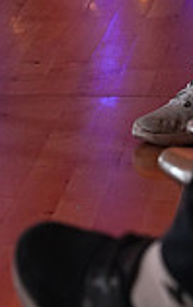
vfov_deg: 5.3
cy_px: -111
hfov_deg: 3.3
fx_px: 3293
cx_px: -171
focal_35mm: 392
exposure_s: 1/400
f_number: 5.6
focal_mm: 105
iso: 5000
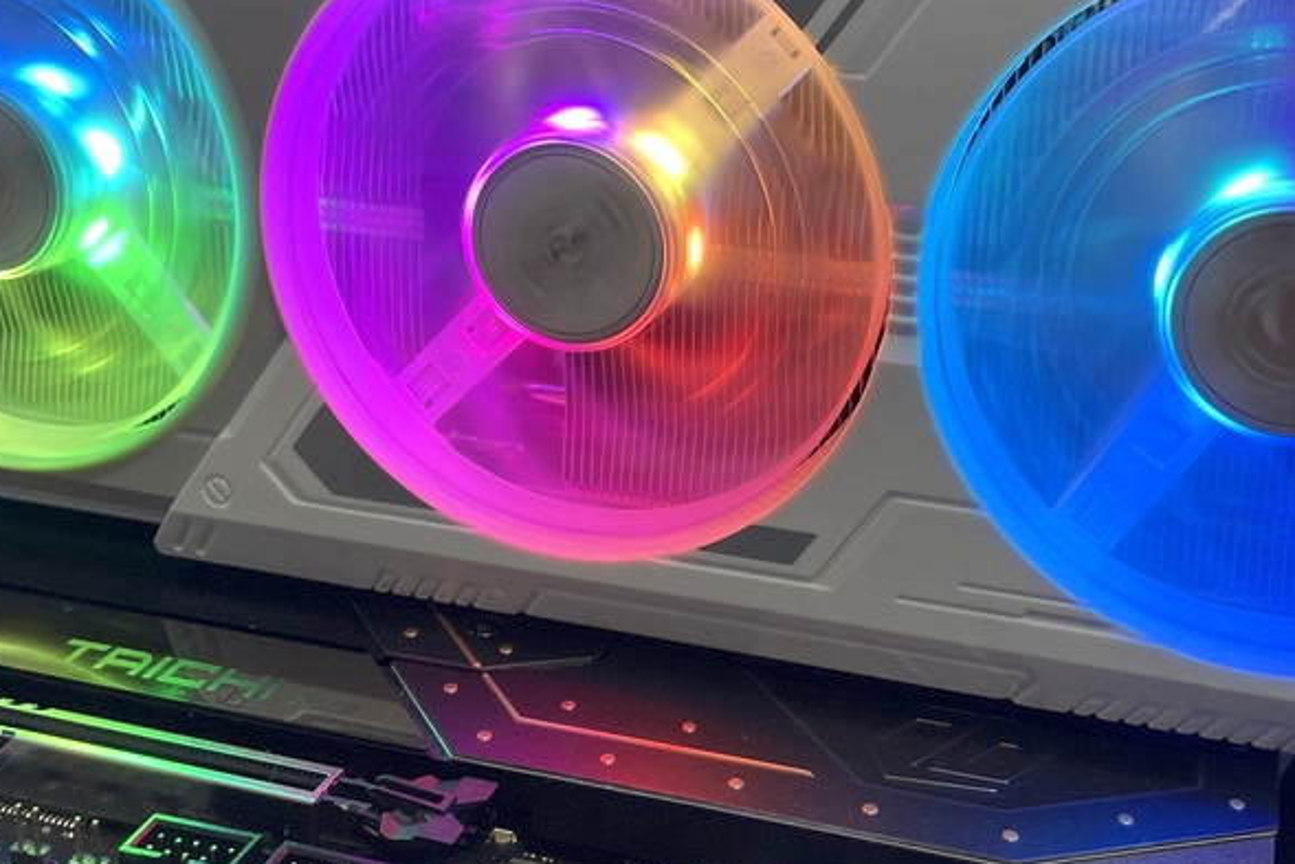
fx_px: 1691
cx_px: 741
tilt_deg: -15.1
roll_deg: -0.9
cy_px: 226
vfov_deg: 28.3
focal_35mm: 47
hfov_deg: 41.8
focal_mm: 4.2
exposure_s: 1/100
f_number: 1.6
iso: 100
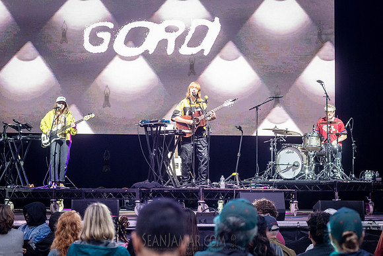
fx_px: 993
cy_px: 128
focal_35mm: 93
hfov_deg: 21.8
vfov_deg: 14.7
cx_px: 192
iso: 3200
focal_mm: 92
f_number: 4.5
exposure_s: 1/400
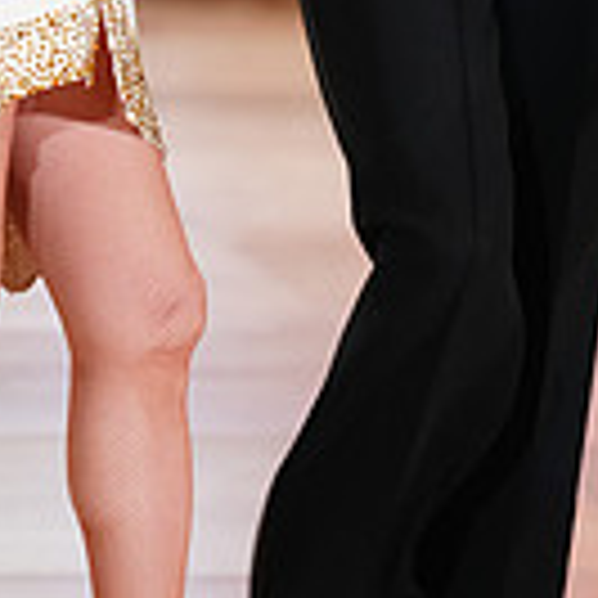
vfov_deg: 4.0
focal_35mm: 442
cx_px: 151
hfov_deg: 4.0
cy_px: -216
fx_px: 8639
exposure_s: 1/400
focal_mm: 119
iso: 1600
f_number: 2.8
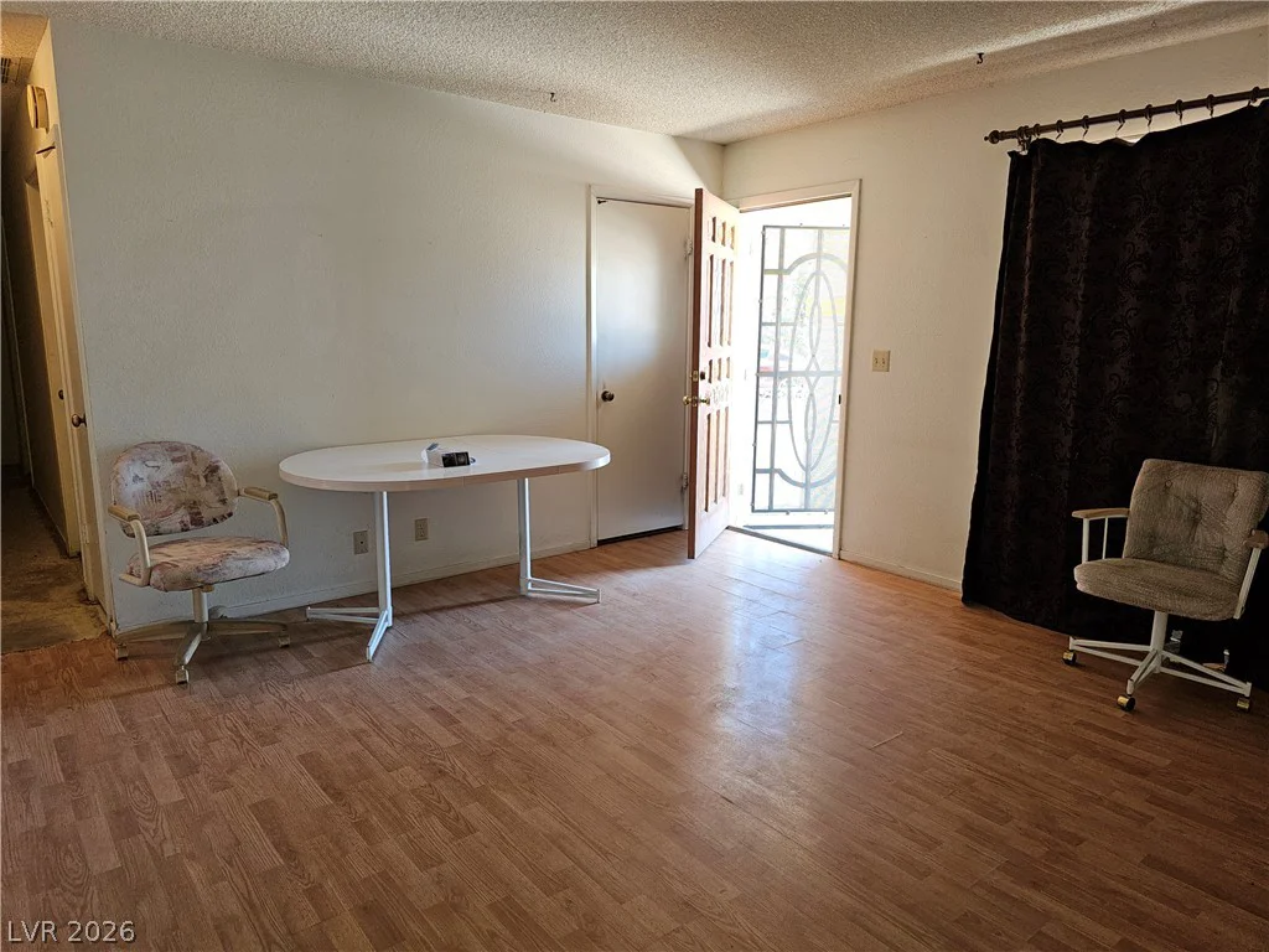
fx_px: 843
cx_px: 634
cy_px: 476
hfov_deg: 73.9
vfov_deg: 58.9
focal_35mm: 23
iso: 100
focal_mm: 6.3
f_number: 1.7
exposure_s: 1/60
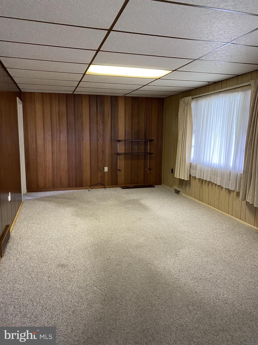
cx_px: 129
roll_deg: -0.2
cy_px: 172
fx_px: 258
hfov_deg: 53.1
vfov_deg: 67.3
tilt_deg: -7.1
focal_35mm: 26
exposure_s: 1/60
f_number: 1.8
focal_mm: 4.25
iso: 250
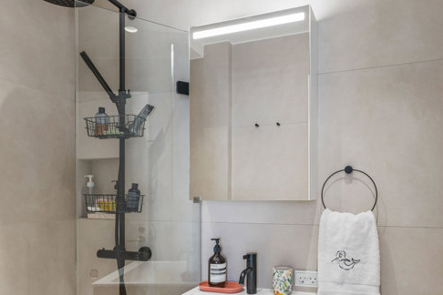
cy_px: 193
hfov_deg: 65.0
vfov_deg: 45.8
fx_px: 345
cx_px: 259
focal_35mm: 28
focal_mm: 17
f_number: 9
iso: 160
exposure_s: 1/4
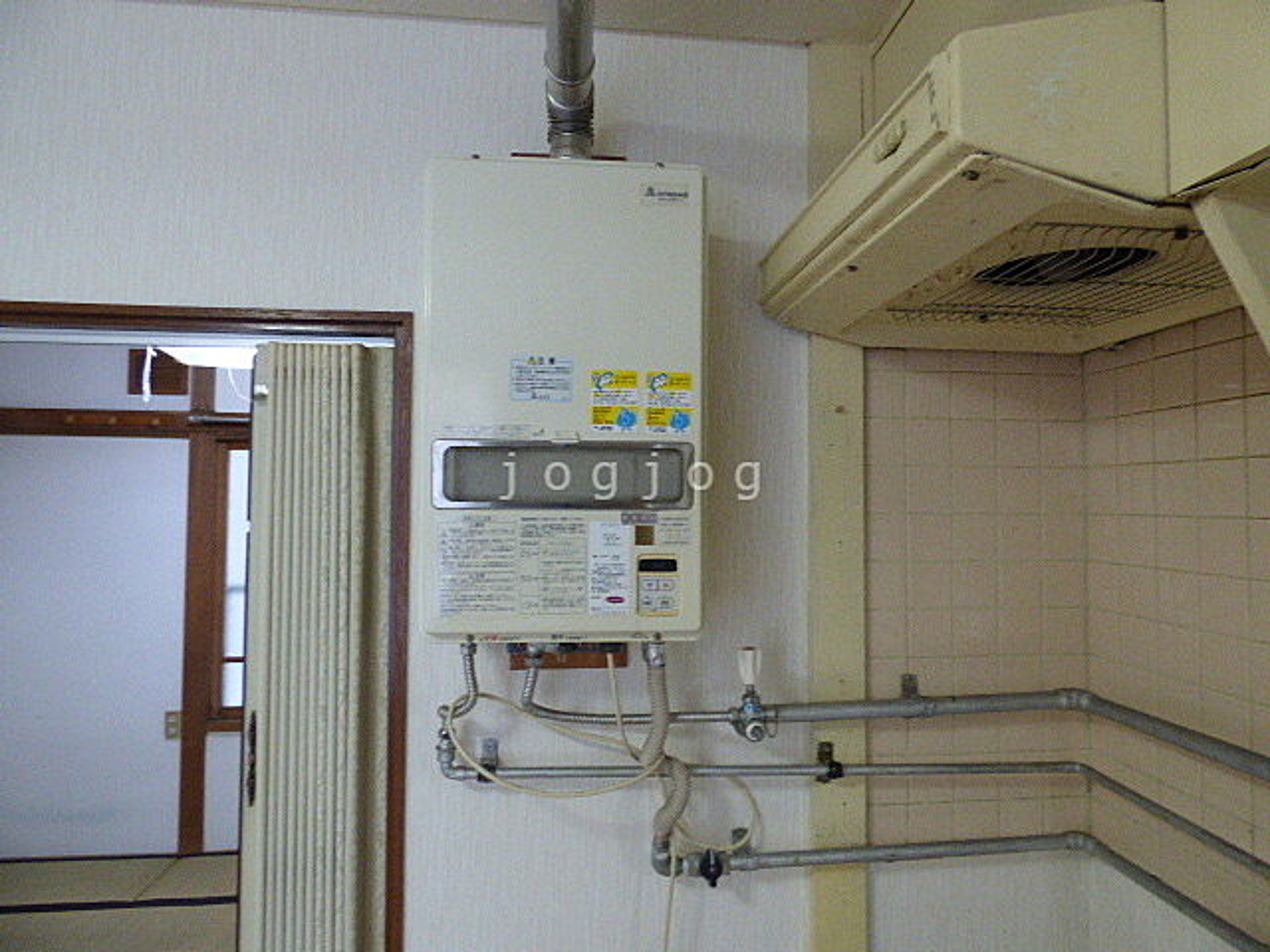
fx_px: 734
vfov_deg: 66.0
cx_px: 635
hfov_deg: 81.7
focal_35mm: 20
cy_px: 476
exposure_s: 1/60
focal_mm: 3.58
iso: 320
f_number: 2.8
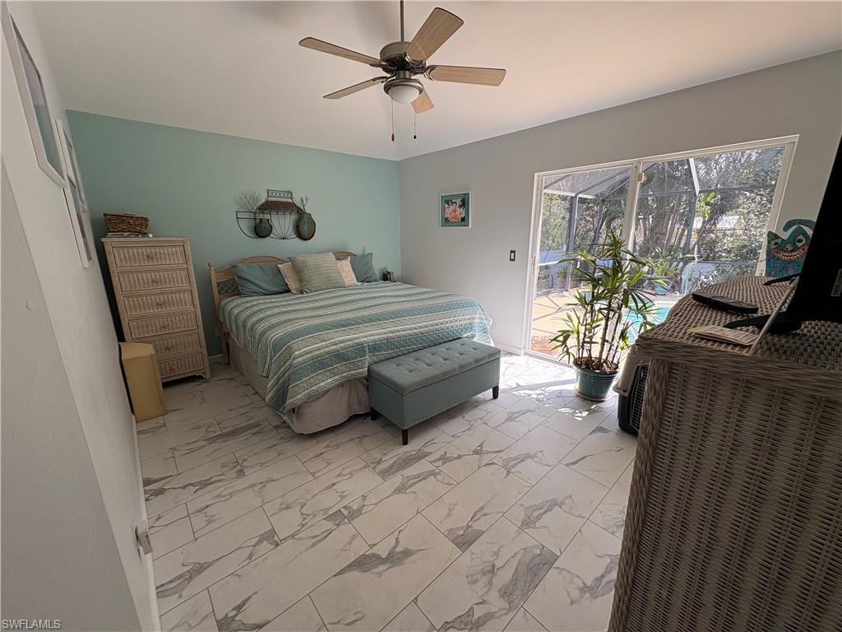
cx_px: 421
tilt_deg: -13.5
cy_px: 316
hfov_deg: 102.1
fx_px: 341
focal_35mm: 14
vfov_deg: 85.7
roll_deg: +1.3
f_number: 2.2
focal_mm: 2.22
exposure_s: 1/193
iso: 64
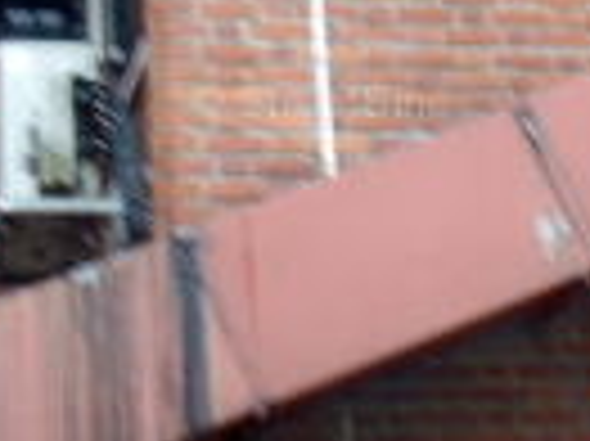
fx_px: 2639
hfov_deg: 12.7
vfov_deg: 9.5
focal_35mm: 155
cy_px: 108
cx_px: 527
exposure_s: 1/50
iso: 90
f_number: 2.8
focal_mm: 6.2
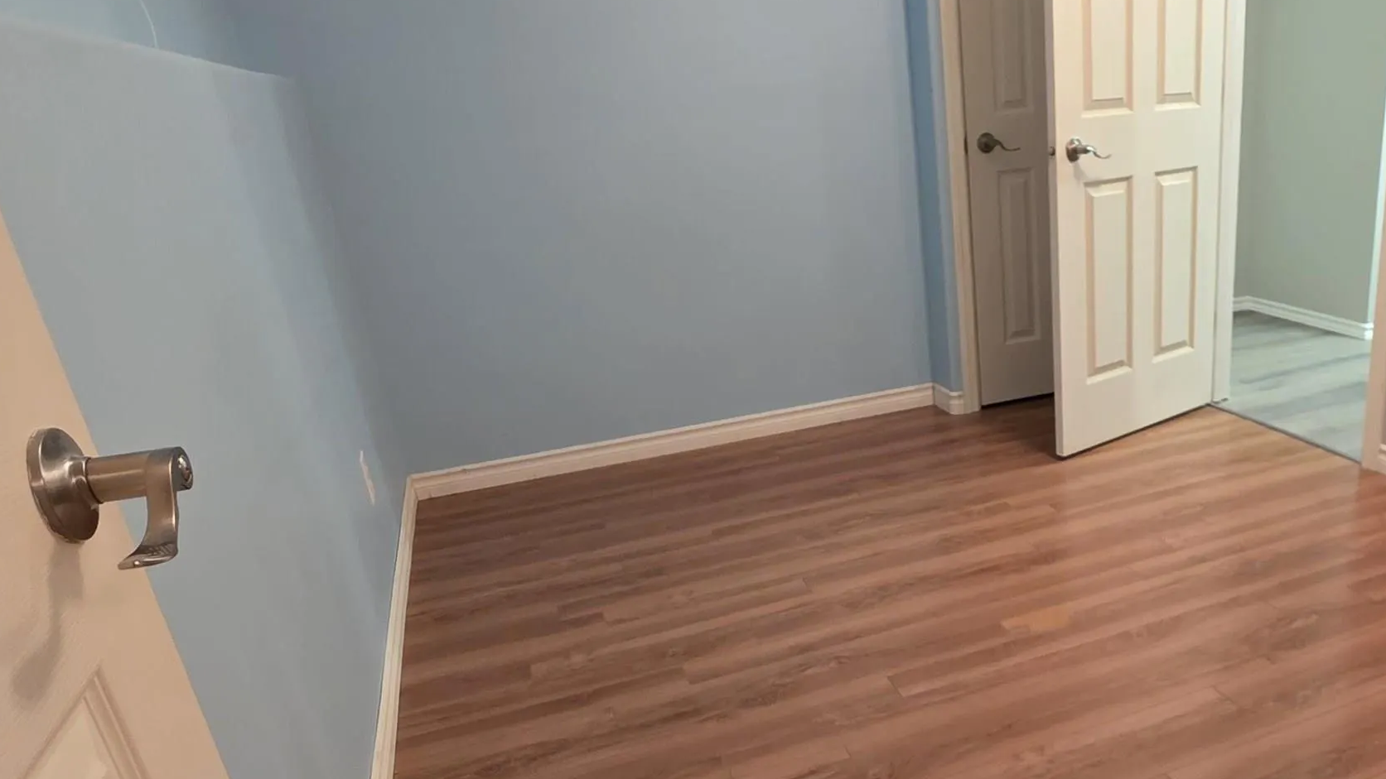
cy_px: 517
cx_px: 969
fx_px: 956
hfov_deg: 69.0
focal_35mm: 26
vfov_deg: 43.8
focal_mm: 2.2
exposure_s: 1/60
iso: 500
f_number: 1.9
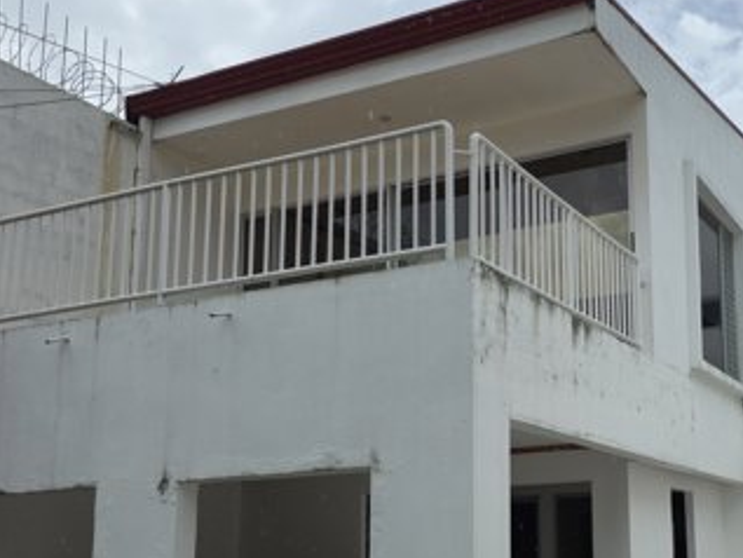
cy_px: 415
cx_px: 573
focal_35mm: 46
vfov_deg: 31.0
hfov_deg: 39.9
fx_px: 988
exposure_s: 1/1018
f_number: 1.7
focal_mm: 6.3
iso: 12
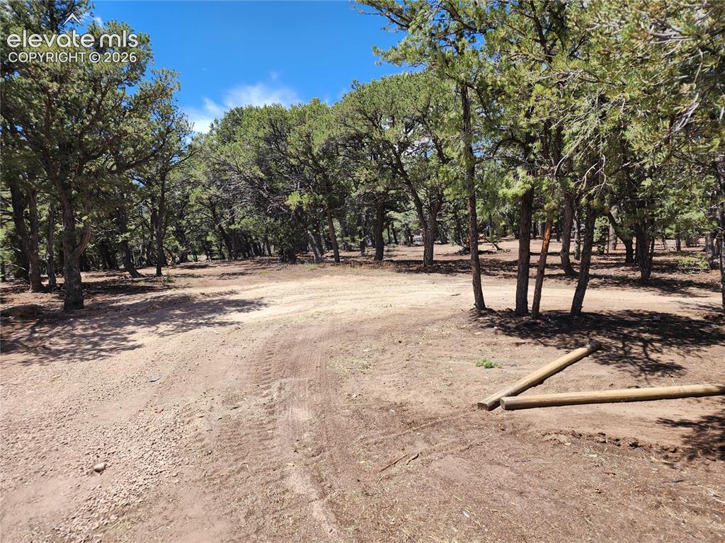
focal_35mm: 23
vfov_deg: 58.8
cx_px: 362
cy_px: 272
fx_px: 481
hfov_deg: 74.0
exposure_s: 1/591
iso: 12
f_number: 1.8
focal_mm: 6.4
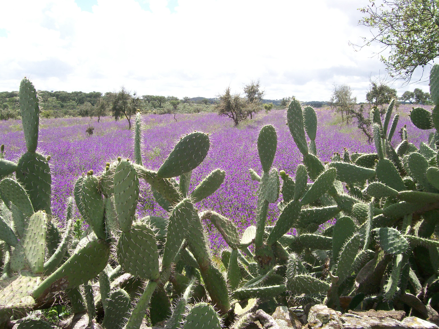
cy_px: 164
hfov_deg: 51.4
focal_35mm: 36
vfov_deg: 39.7
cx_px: 220
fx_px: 457
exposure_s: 1/347
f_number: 4.8
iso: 80
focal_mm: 6
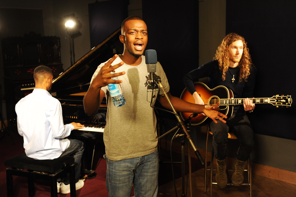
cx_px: 148
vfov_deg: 34.2
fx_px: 321
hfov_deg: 49.5
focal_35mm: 39
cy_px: 100
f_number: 4.5
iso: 1250
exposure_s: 1/200
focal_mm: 38
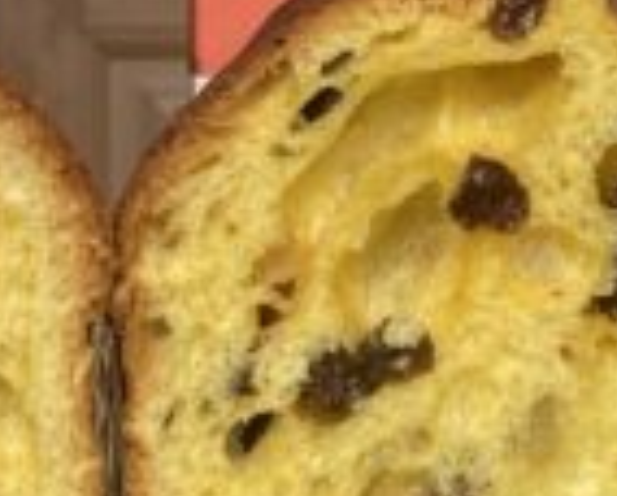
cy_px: 78
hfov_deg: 16.0
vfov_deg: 12.9
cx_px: 80
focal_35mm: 119
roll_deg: +0.0
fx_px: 2176
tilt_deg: -6.6
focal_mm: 4.25
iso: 100
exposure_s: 1/121
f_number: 1.8
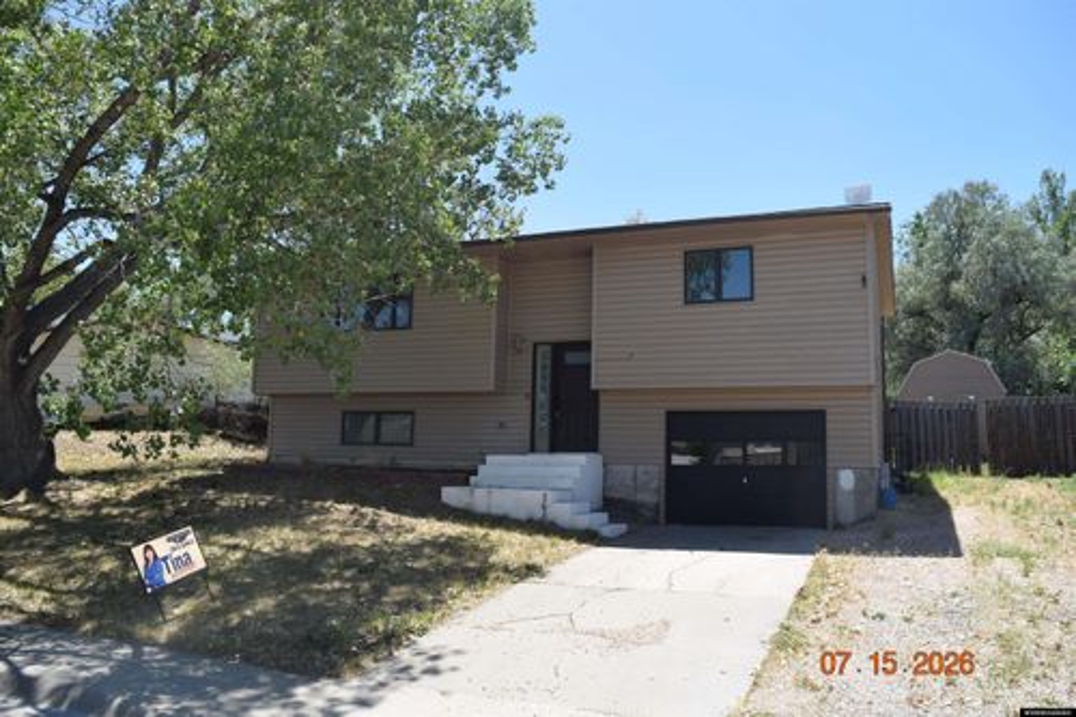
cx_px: 538
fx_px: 807
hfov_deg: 67.4
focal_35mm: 27
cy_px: 358
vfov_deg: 47.9
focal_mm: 18
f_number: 8
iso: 100
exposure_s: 1/200
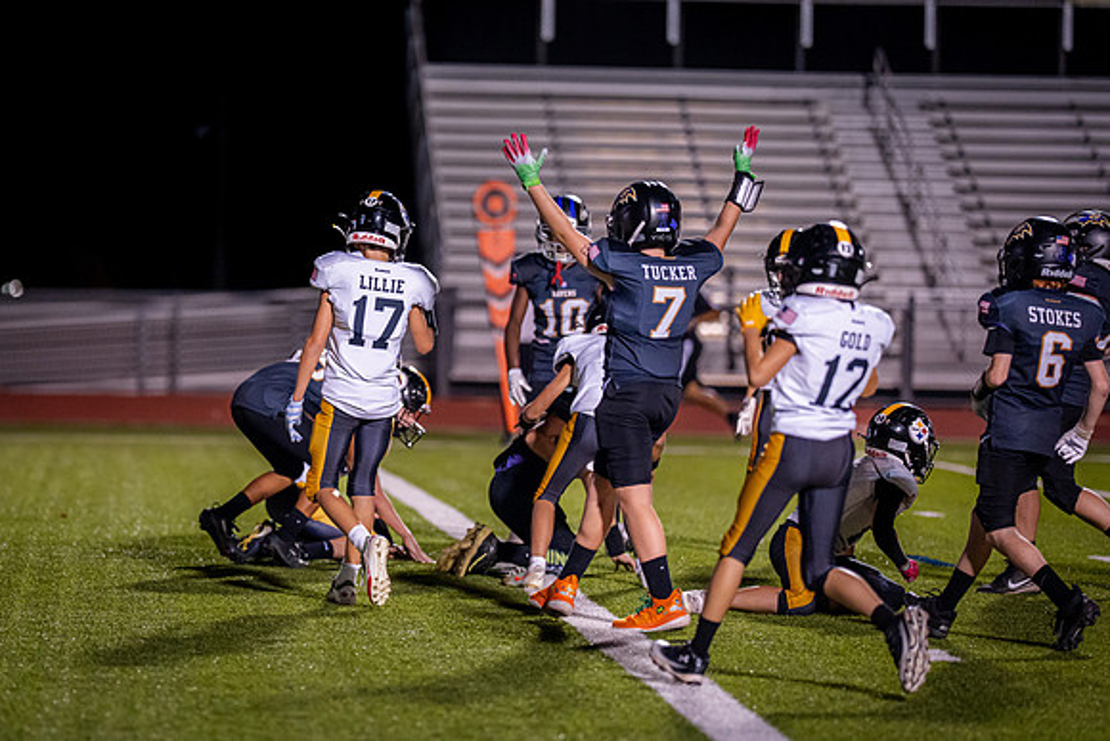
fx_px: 5835
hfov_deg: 10.9
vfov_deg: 7.3
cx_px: 355
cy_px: 377
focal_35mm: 189
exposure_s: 1/1250
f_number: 1.8
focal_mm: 135
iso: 1600
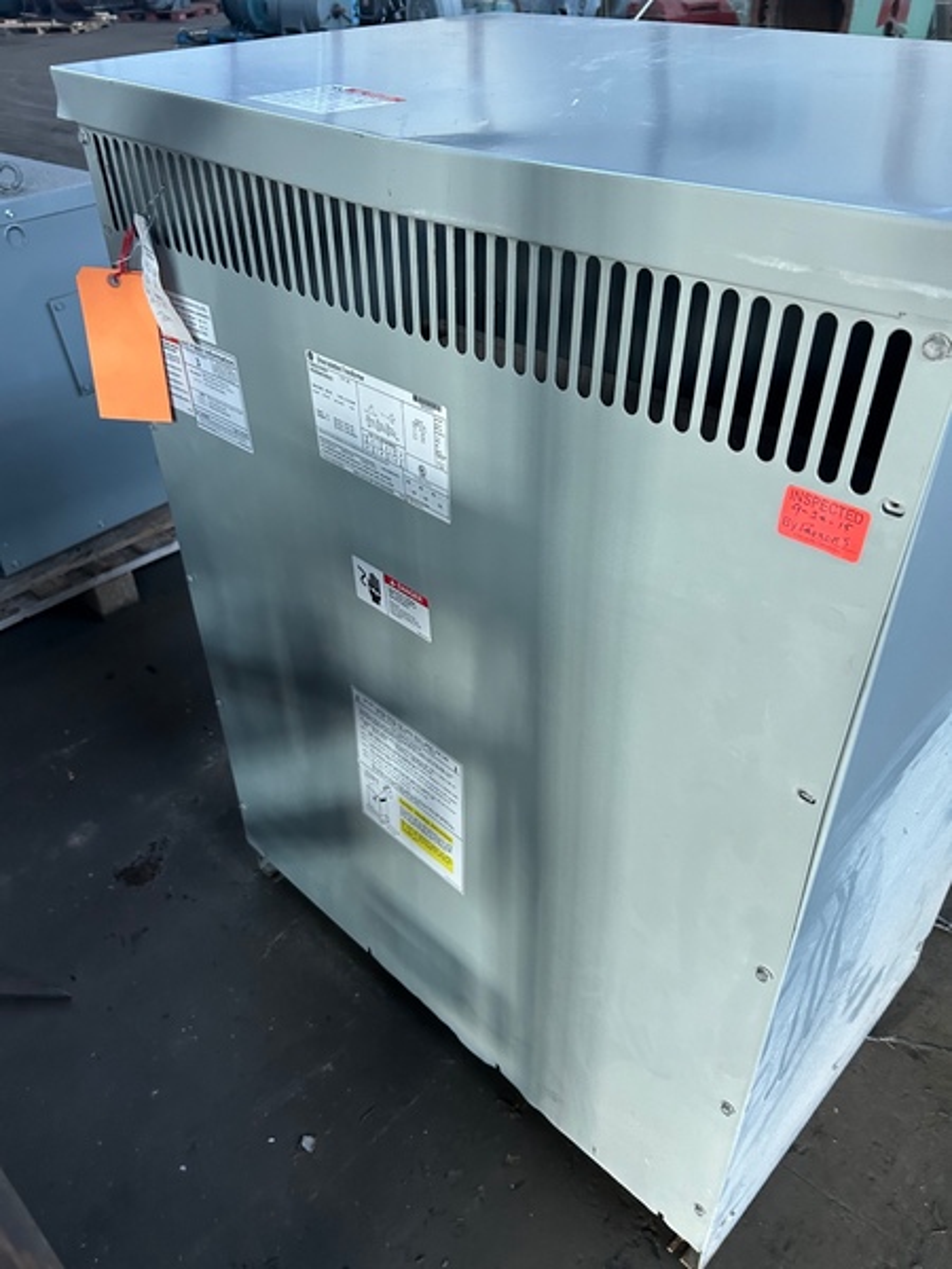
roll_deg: +0.4
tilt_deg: -36.2
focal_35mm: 26
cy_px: 634
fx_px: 953
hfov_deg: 53.1
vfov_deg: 67.3
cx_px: 476
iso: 250
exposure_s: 1/60
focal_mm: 5.7
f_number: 1.5
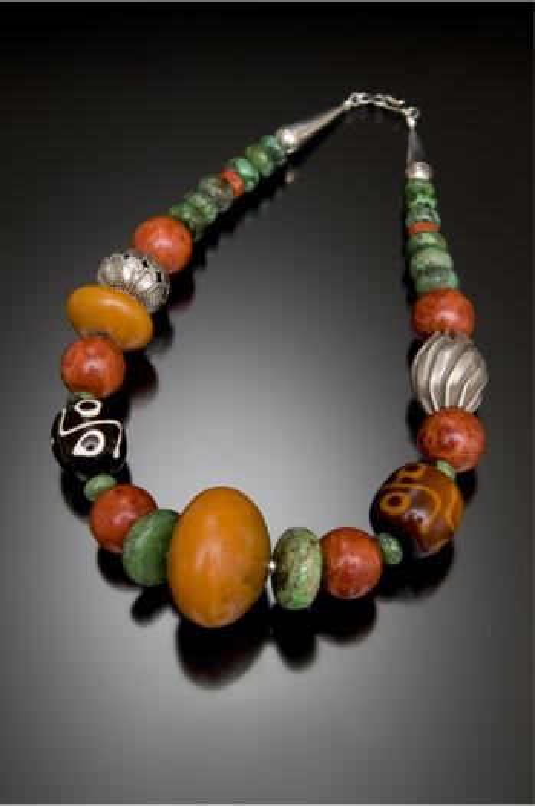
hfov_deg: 21.8
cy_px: 403
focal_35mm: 62
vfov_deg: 32.4
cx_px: 268
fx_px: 1387
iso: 200
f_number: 16
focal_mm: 62
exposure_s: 1/60
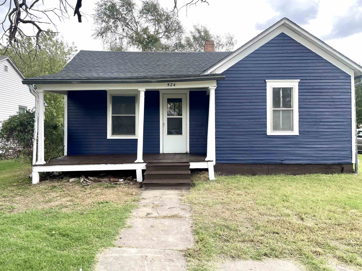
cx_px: 181
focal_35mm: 26
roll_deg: +0.4
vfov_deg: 53.1
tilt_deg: +0.7
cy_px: 136
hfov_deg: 67.3
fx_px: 272
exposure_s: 1/136
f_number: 1.6
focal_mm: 4.2
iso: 32
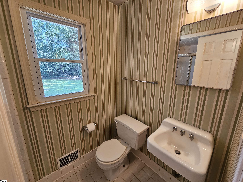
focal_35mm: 13
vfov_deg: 89.9
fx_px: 91
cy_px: 91
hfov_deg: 106.2
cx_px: 122
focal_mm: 2.2
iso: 100
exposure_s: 1/60
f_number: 2.2
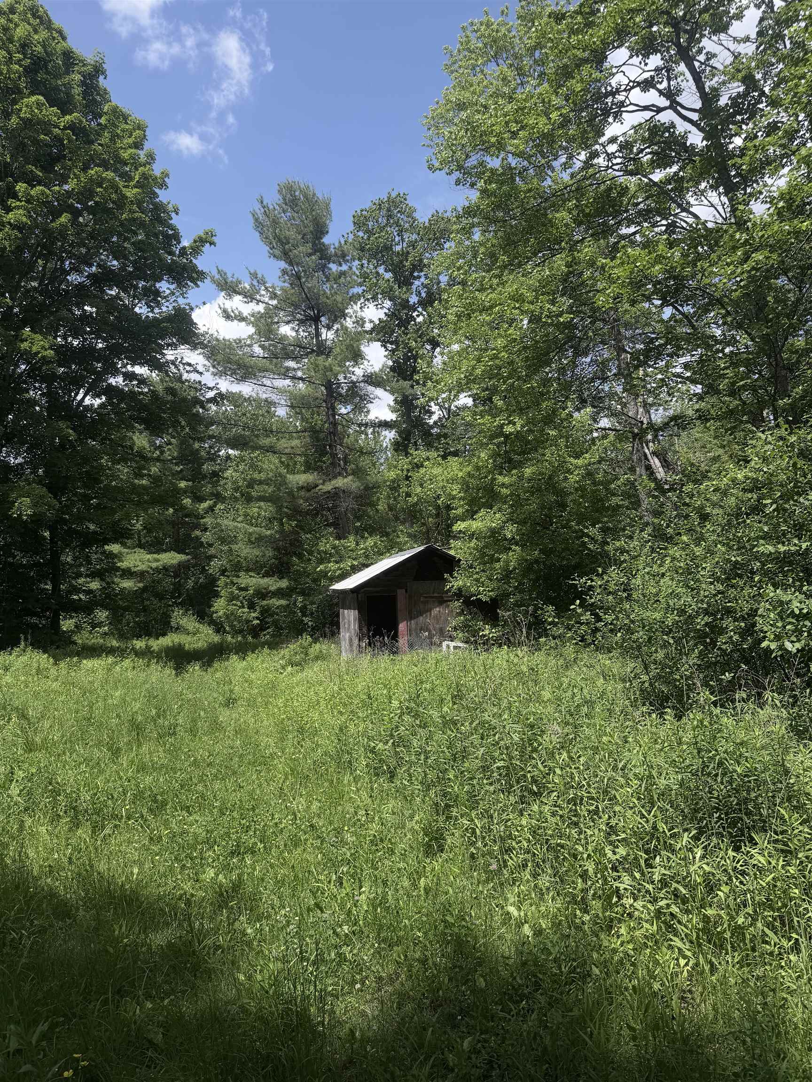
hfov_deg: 56.8
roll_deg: +2.6
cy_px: 541
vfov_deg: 71.6
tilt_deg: +2.8
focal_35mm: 24
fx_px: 751
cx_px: 406
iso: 80
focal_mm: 6.76
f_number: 1.78
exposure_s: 1/4405
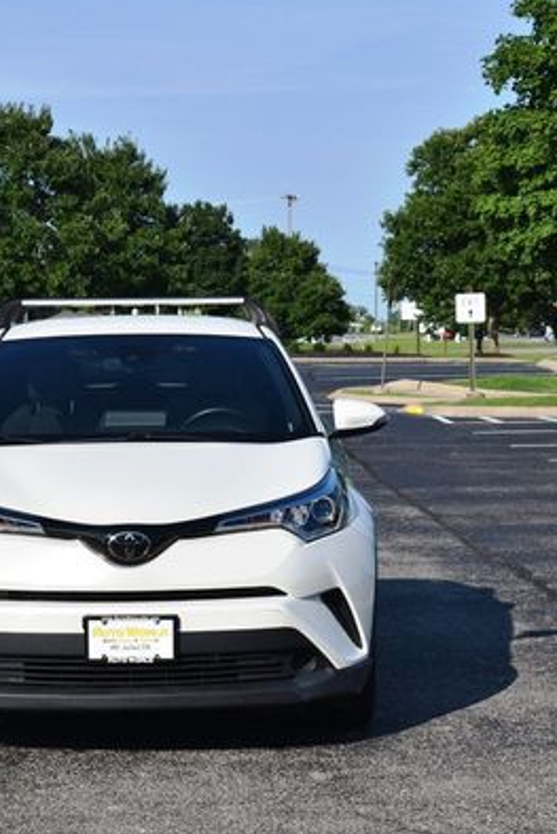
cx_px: 161
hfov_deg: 12.2
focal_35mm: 112
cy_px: 410
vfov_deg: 18.3
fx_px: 2597
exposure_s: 1/400
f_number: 10
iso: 100
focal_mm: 46
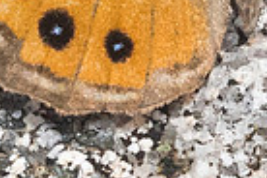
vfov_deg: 0.4
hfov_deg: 0.6
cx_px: 293
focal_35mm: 3229
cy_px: -242
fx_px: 23947
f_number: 10
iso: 800
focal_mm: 150
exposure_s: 1/1250
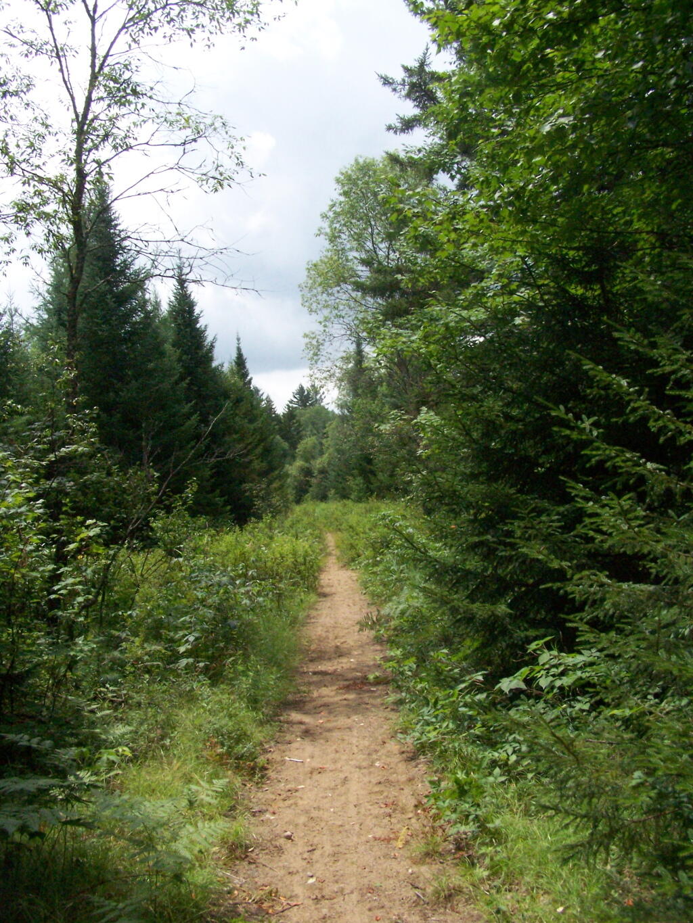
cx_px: 346
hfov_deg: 37.7
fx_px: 1014
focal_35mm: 38
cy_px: 462
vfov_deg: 49.0
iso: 400
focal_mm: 6.3
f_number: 5.6
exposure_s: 1/1600
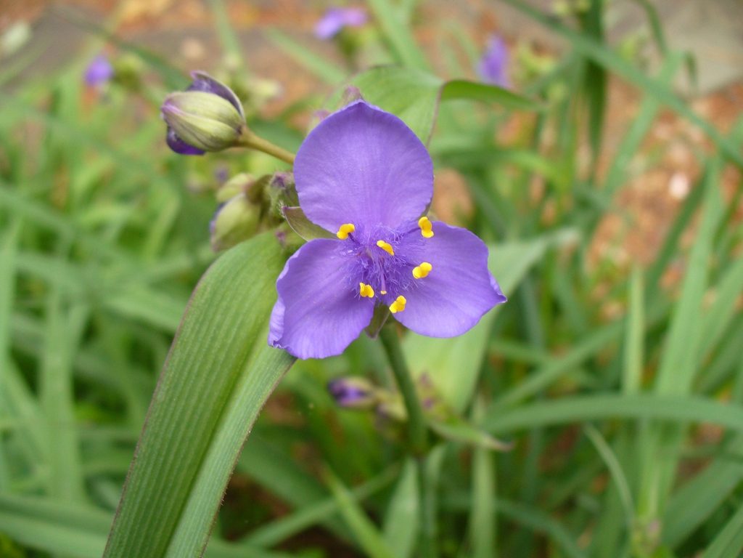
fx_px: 794
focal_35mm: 37
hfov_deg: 50.1
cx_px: 372
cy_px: 279
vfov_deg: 38.7
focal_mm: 6.1
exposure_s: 1/160
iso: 80
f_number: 2.8
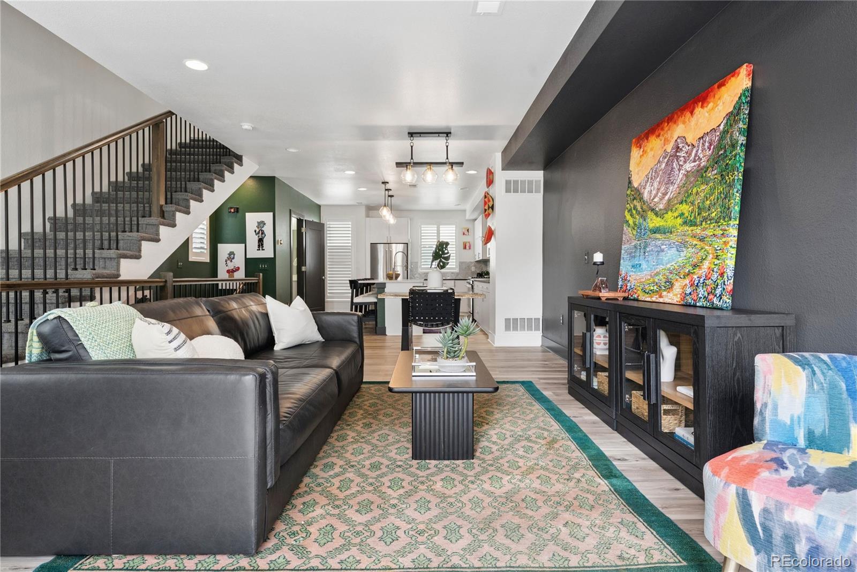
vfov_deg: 67.4
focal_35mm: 18
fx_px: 429
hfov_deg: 90.0
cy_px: 286
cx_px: 428
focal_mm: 18
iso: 640
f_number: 9
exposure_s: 1/25
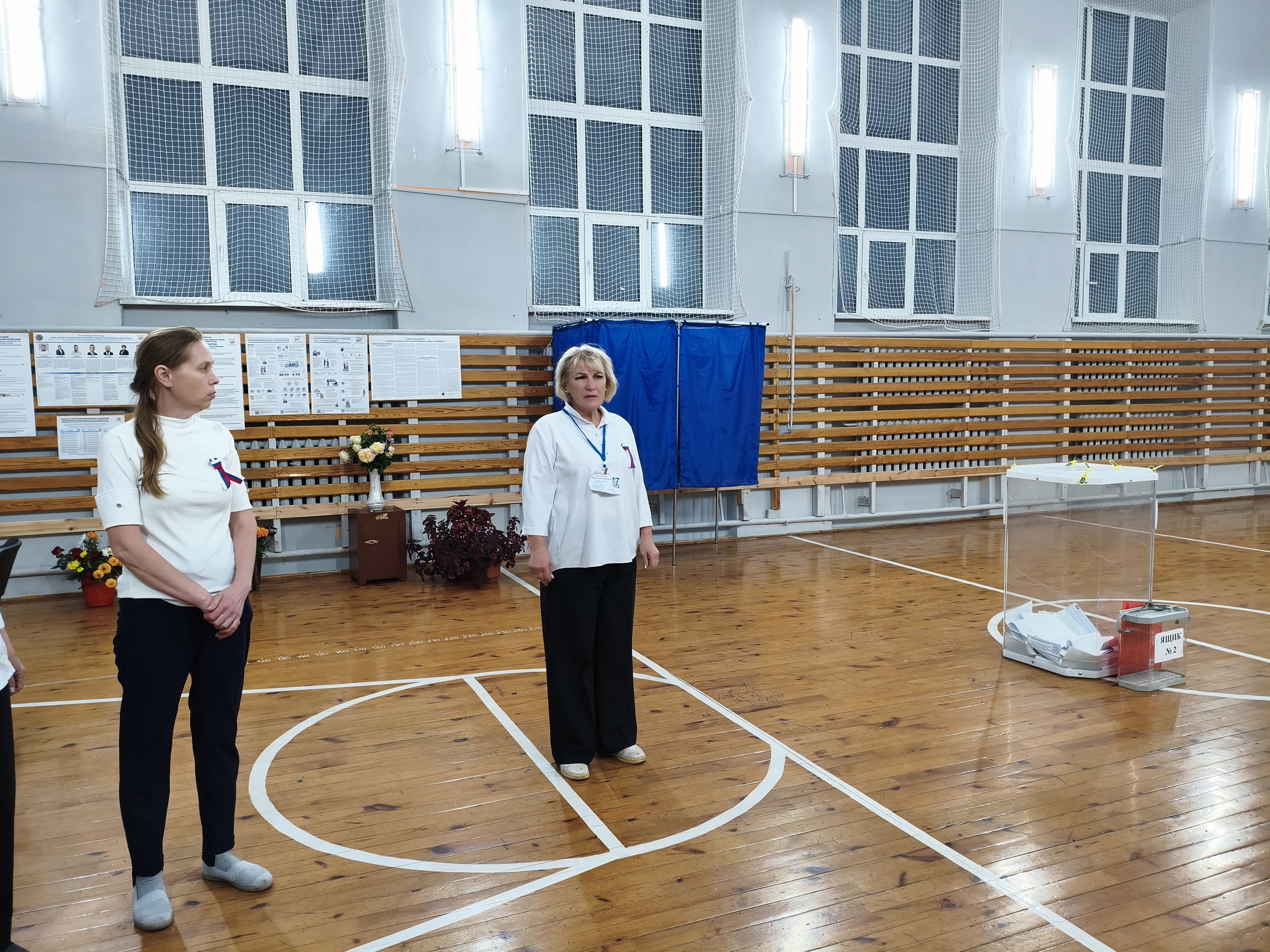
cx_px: 635
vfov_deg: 53.1
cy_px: 476
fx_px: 954
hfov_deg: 67.3
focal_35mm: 26
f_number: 1.5
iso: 160
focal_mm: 4.94
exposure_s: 1/50
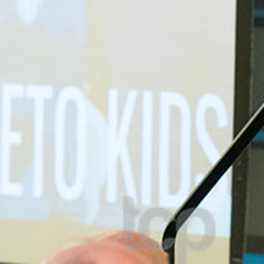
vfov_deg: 2.1
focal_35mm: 848
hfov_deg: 2.1
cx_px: 384
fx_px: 7317
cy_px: 38
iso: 3200
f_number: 4.5
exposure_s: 1/400
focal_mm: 200
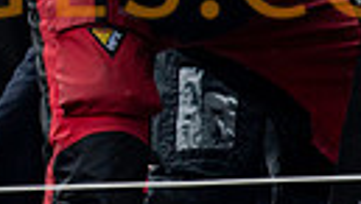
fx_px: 20304
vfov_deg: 0.6
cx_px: -283
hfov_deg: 1.0
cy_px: -41
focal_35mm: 2118
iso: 400
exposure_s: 1/1600
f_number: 4
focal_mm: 300
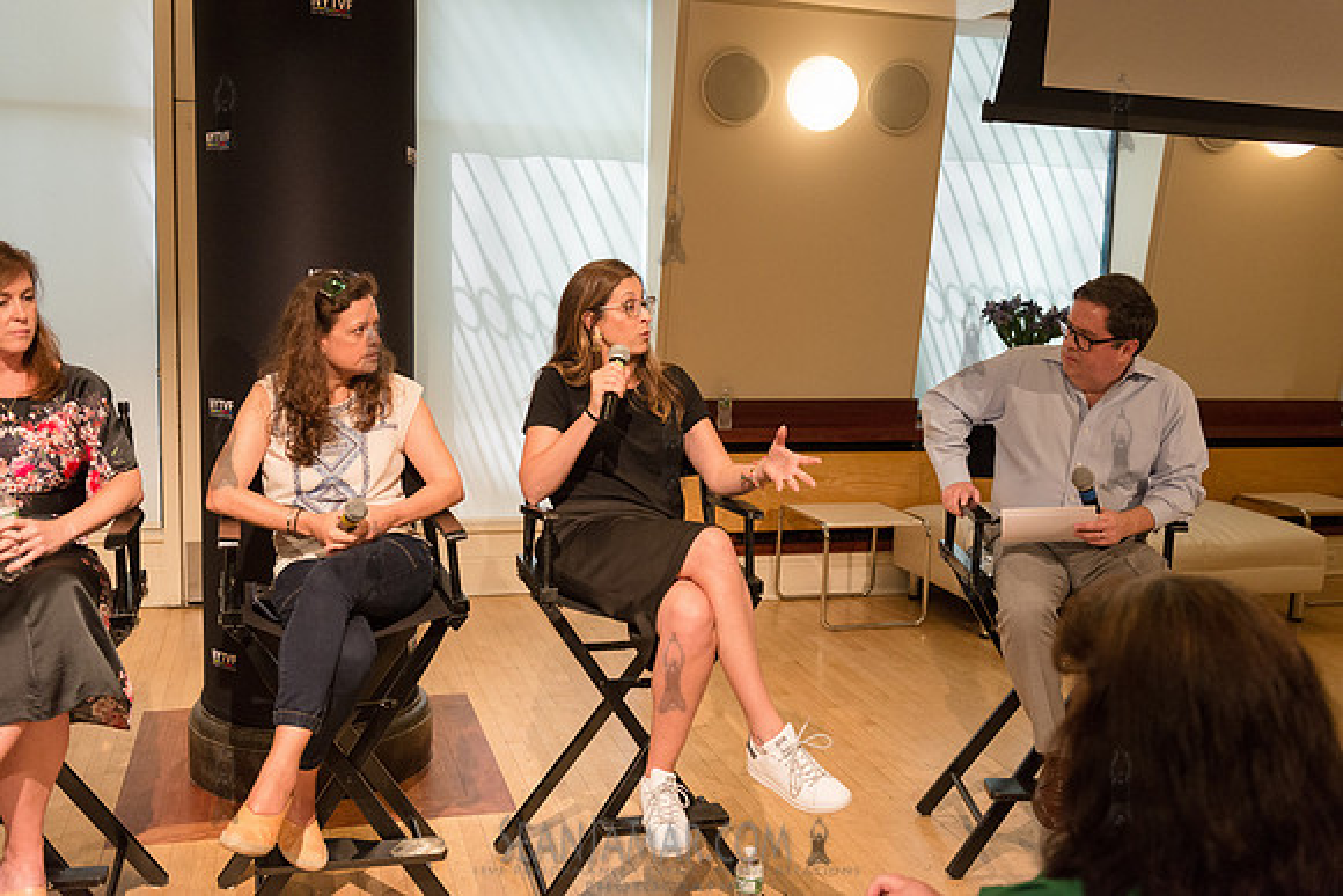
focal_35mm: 36
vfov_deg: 36.9
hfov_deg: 53.1
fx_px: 1343
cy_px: 448
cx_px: 672
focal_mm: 36
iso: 2500
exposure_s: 1/320
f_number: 4
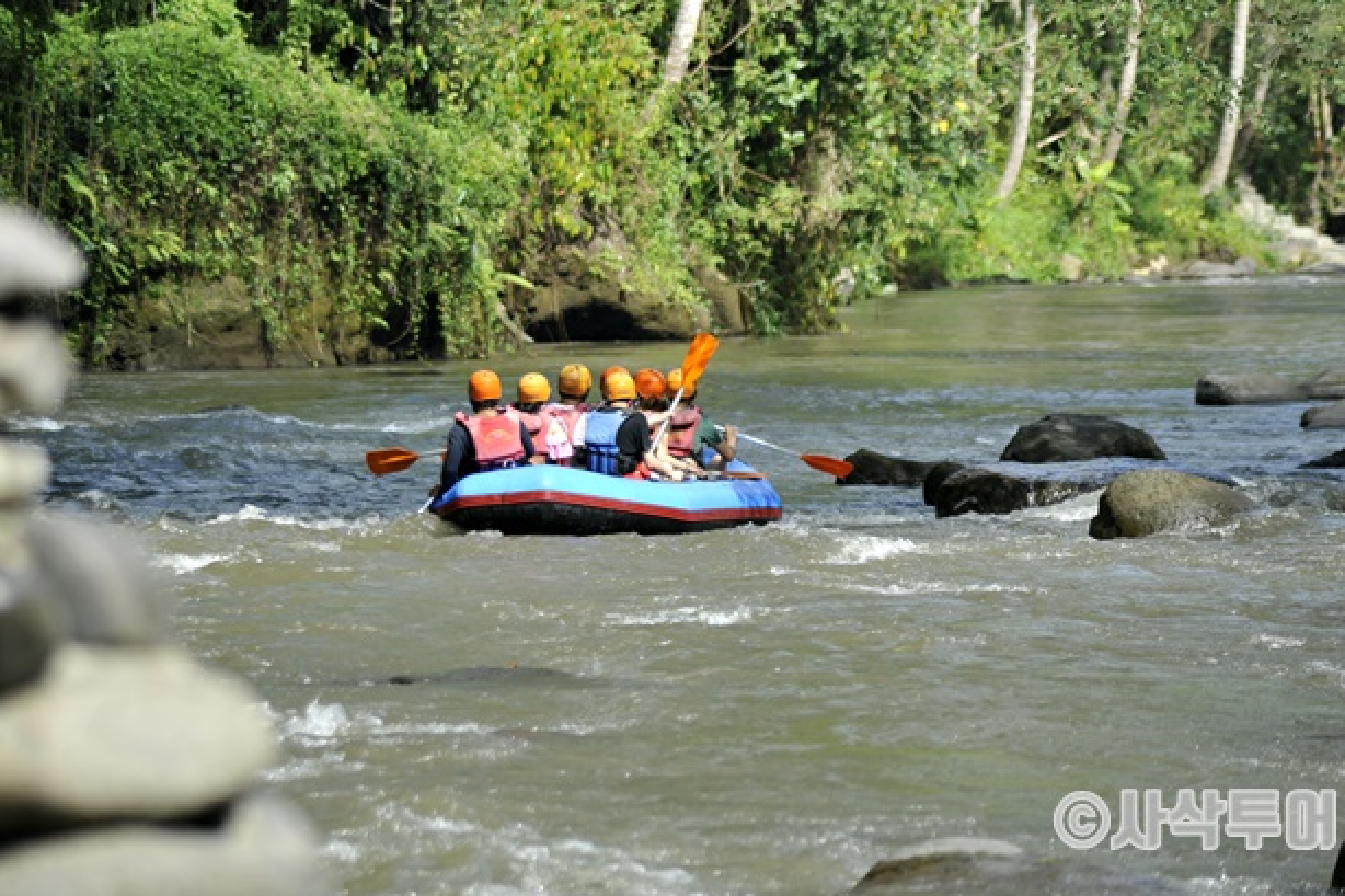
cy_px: 401
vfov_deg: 6.0
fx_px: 8516
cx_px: 602
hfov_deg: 9.0
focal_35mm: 228
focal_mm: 200
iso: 250
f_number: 5.6
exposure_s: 1/640
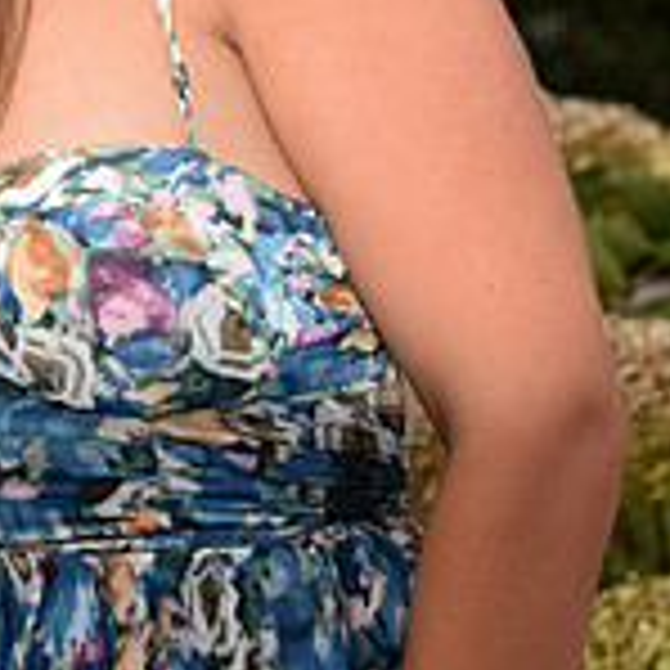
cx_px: -252
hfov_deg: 10.3
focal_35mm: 166
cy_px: -34
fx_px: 3635
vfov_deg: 10.4
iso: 200
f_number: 4.5
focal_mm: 50
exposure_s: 1/400
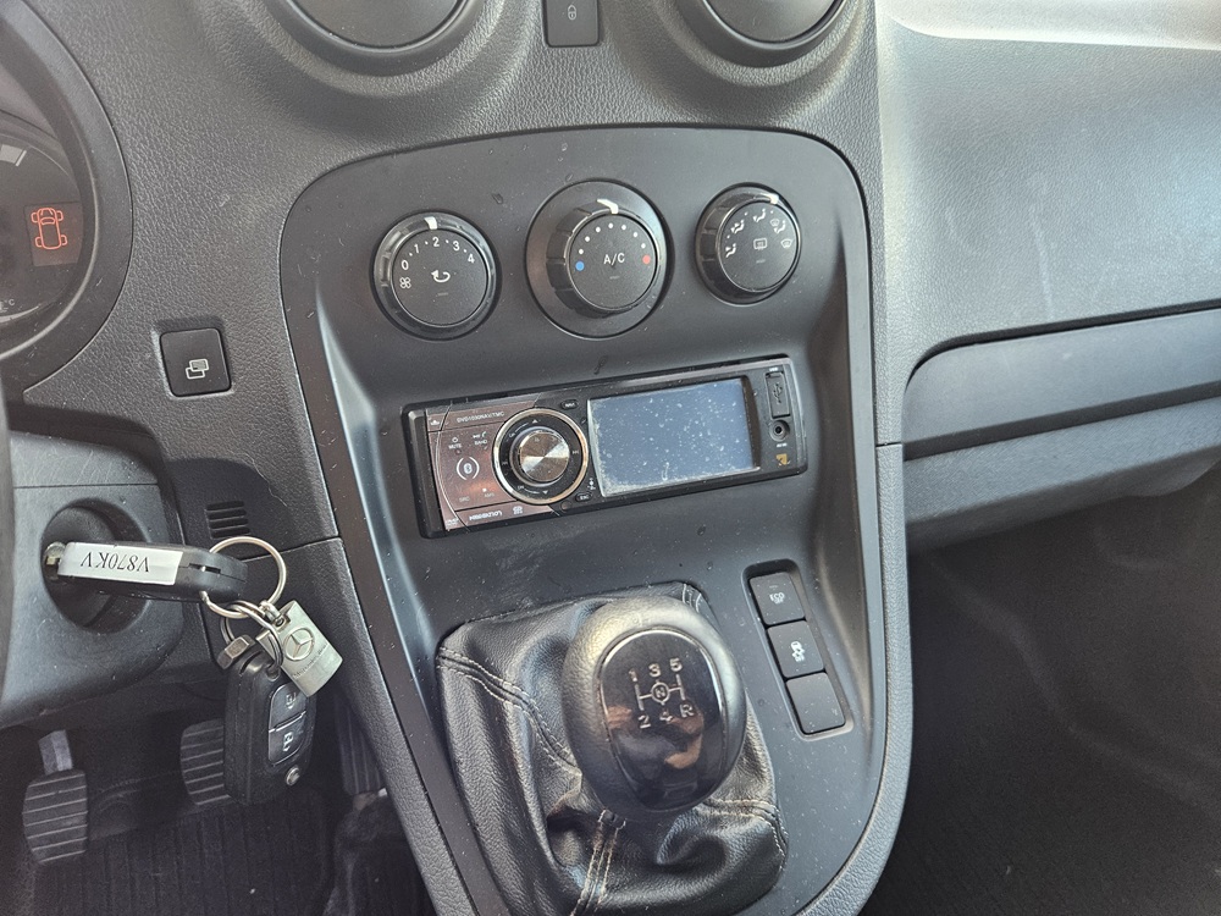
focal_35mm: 23
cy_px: 458
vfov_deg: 58.9
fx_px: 811
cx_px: 610
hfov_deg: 73.9
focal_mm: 5.4
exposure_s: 1/100
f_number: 1.8
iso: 320
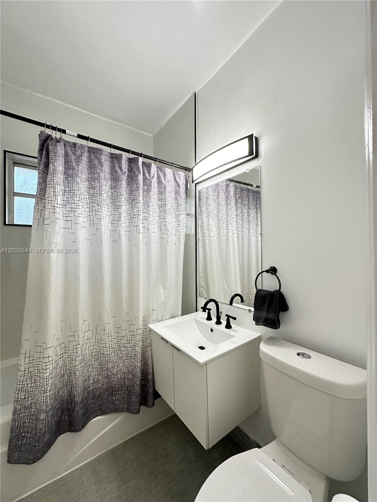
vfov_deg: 102.1
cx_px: 188
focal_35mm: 14
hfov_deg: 85.7
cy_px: 251
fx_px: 203
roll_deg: +0.2
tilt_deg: +1.1
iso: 200
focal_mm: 2.22
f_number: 2.2
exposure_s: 1/120
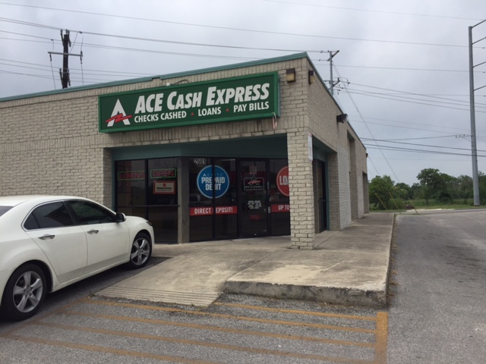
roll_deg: +1.0
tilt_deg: +2.9
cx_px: 243
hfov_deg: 61.7
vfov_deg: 48.2
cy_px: 182
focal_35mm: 29
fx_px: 407
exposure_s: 1/2825
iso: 32
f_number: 2.2
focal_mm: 4.15
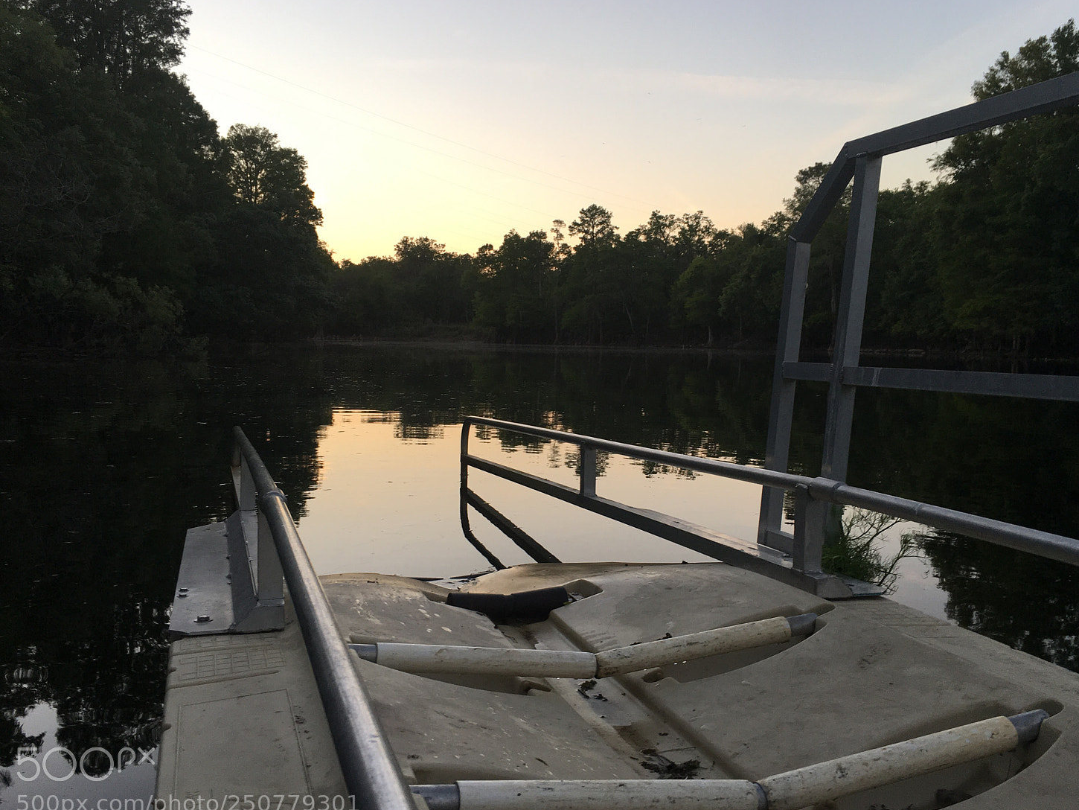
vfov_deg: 44.2
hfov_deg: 56.8
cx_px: 566
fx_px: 998
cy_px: 415
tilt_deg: -4.8
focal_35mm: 32
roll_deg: -0.7
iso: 32
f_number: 2.2
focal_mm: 4.15
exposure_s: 1/60
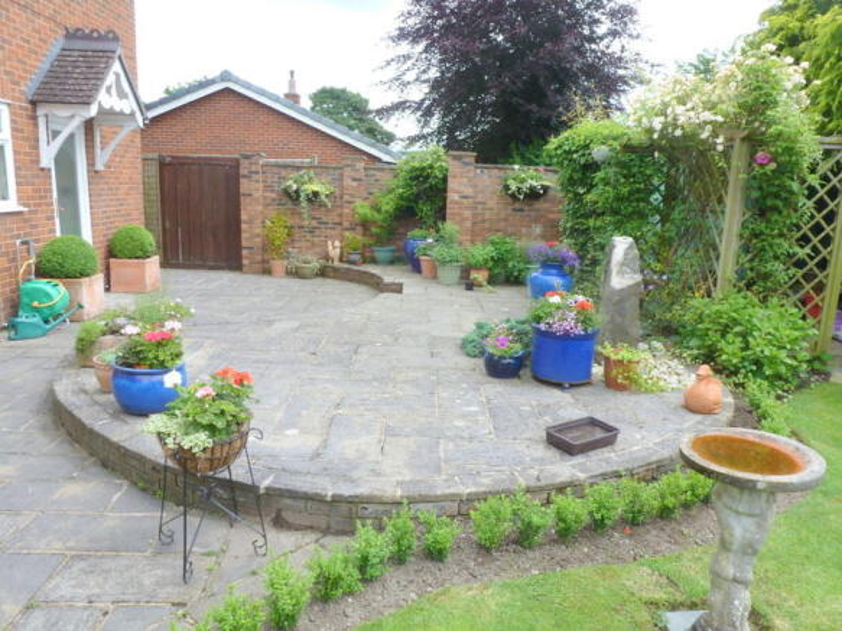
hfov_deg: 71.6
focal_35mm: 24
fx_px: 584
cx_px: 421
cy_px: 316
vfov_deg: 56.8
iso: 100
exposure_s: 1/200
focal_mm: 4.3
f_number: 4
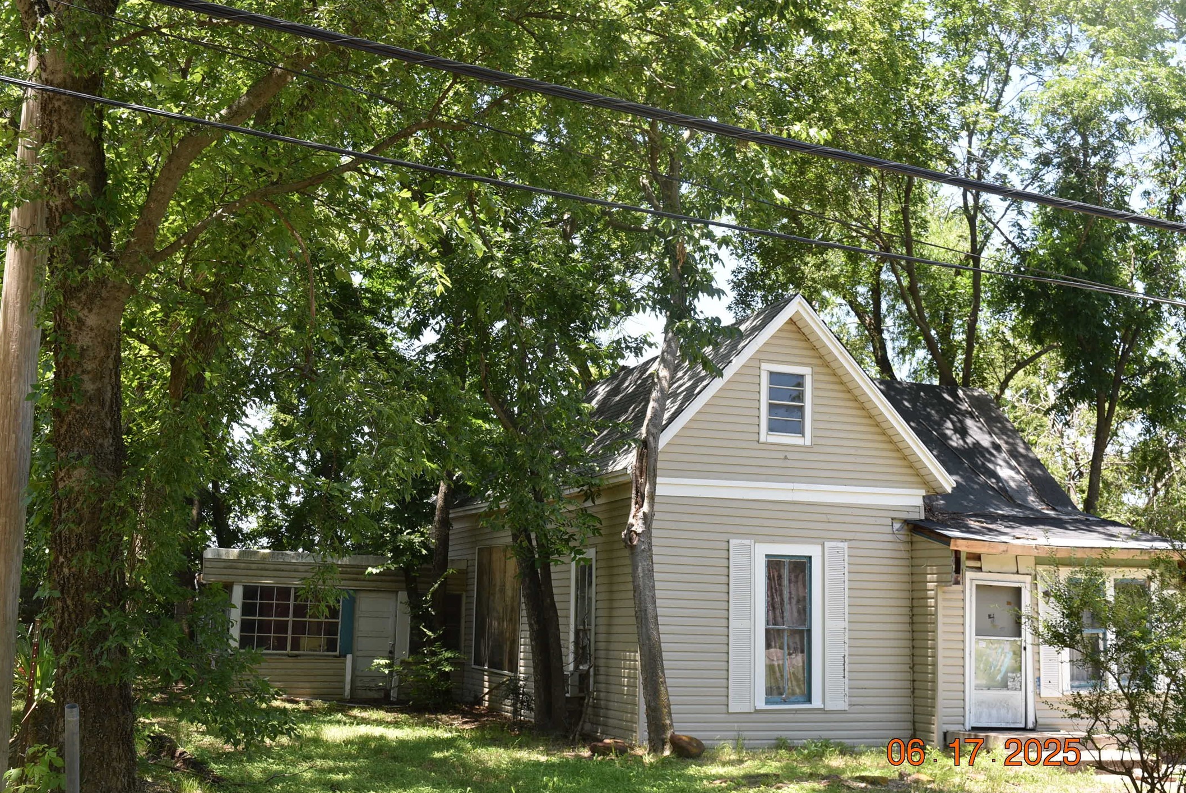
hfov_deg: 46.9
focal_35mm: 42
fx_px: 1368
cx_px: 587
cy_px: 406
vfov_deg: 32.3
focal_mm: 27
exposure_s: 1/250
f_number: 8
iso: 400
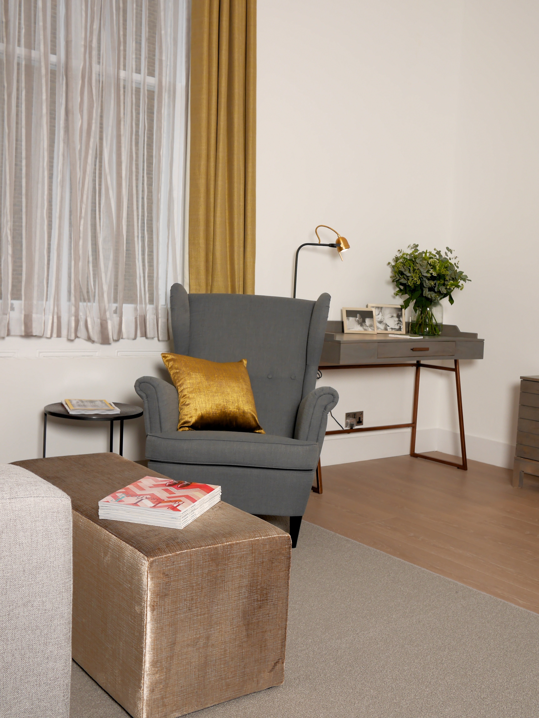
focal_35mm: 40
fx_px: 830
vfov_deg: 46.8
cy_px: 359
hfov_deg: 36.0
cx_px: 270
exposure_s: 1/100
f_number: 5.6
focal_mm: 20
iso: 200
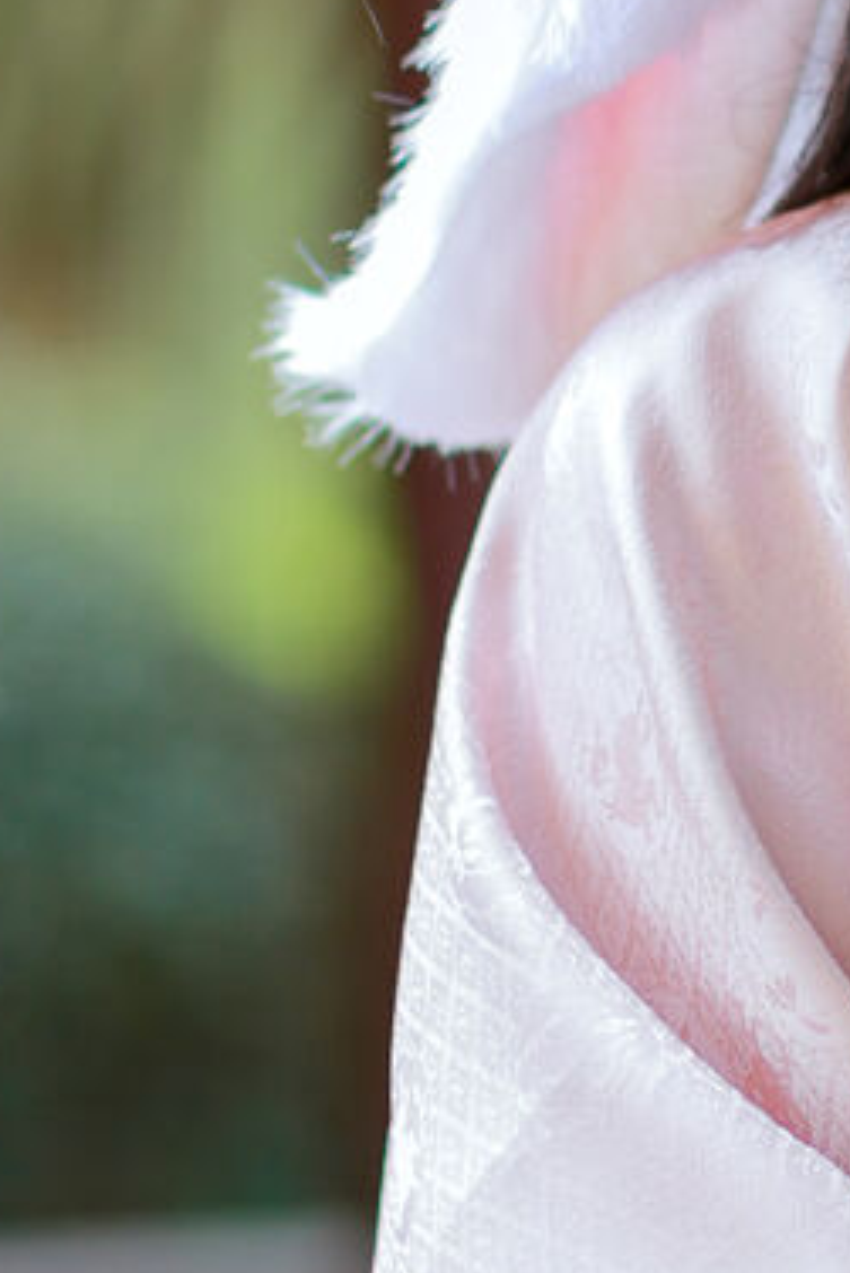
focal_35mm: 402
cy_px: 349
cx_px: 1629
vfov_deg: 5.1
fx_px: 14223
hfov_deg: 3.4
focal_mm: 85
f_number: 2
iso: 100
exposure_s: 1/320
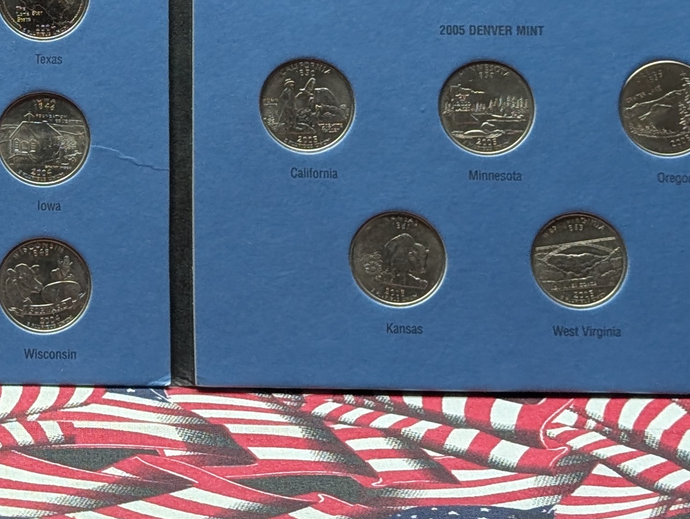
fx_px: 2735
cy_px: 51
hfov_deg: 14.0
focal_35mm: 137
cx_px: -136
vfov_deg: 10.8
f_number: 1.68
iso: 38
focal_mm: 6.9
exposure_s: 1/45.5
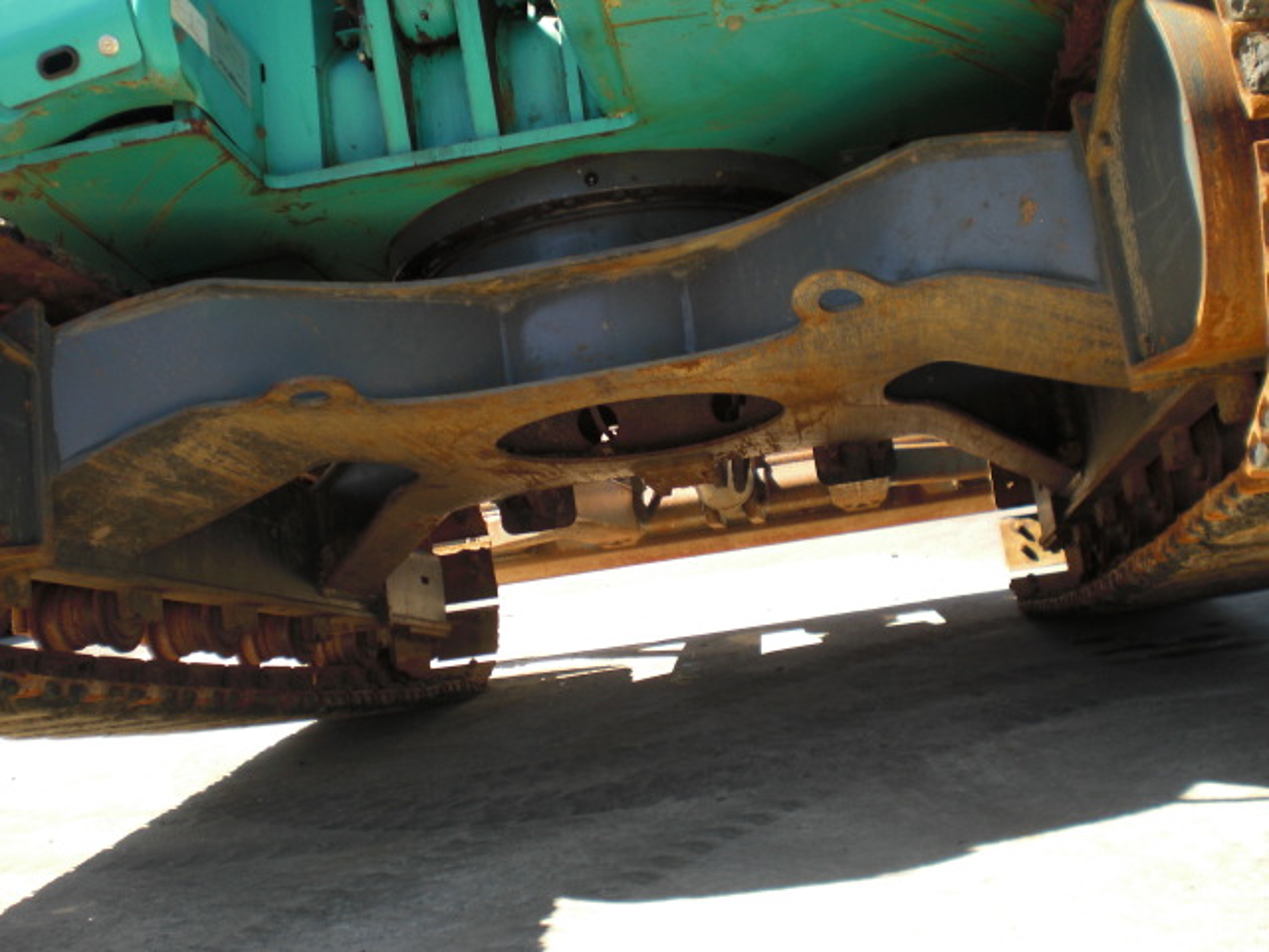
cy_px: 476
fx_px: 1393
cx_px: 634
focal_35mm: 38
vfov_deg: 37.7
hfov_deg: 49.0
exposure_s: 1/250
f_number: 3.1
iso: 64
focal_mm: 6.3
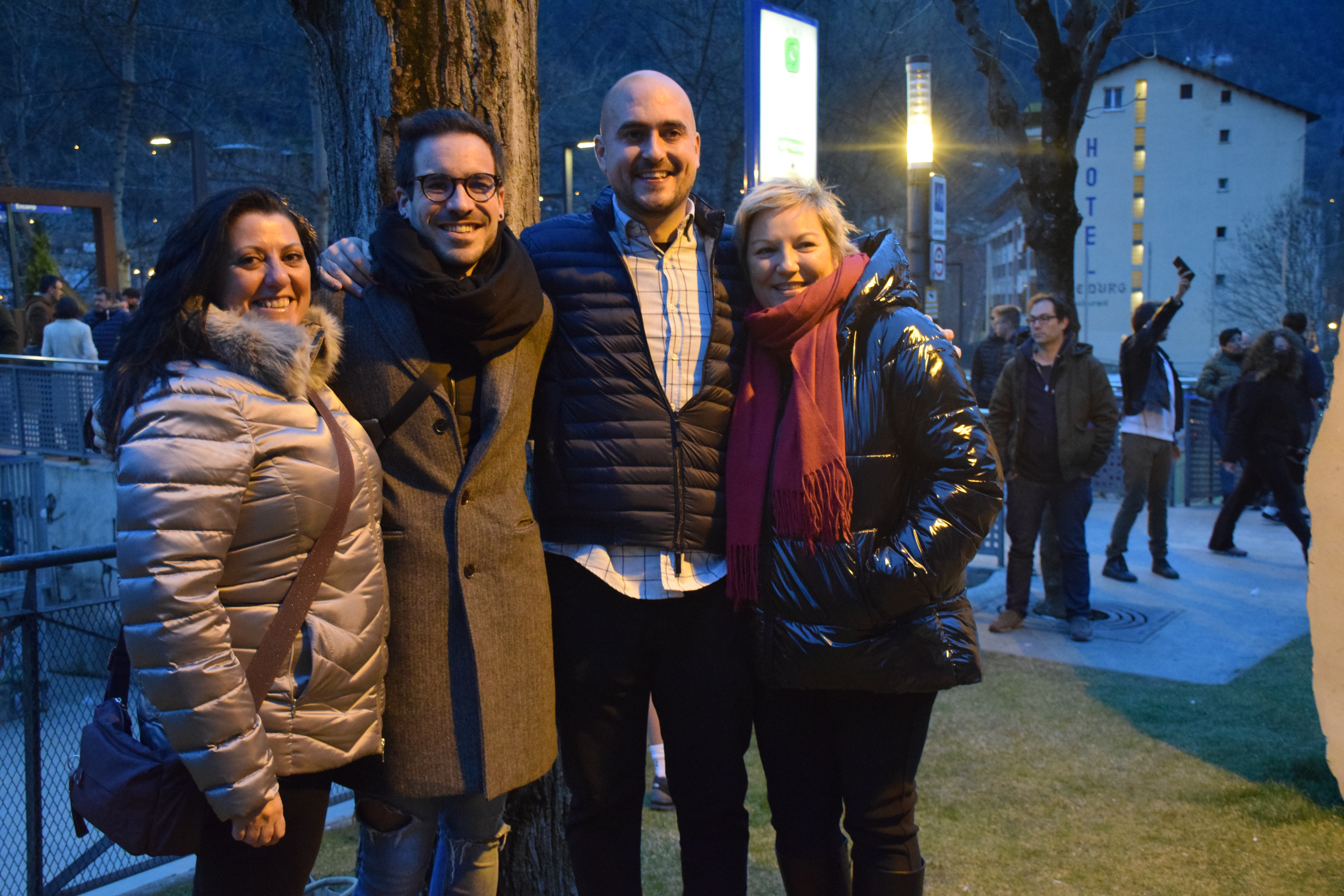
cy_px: 448
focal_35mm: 39
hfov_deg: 49.6
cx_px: 672
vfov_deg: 34.2
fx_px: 1456
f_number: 3.8
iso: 4000
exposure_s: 1/60
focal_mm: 26
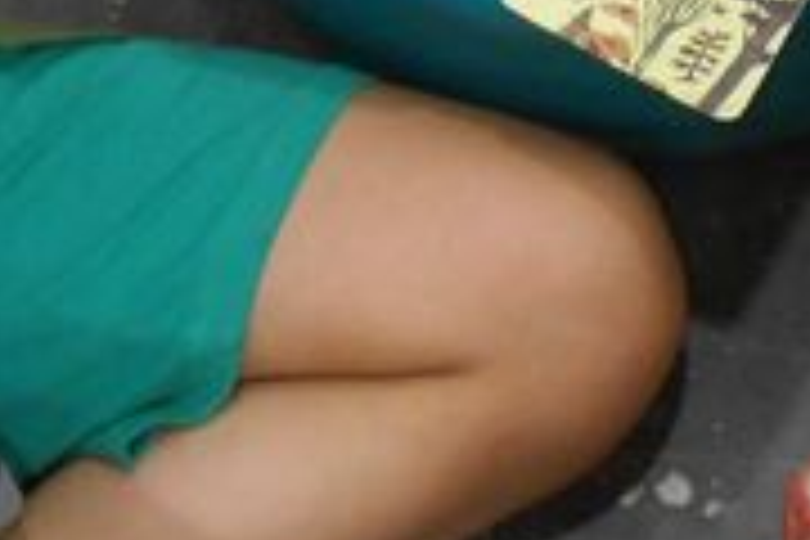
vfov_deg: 9.3
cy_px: -500
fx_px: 3127
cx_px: 423
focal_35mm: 139
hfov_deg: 14.8
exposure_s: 1/30
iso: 320
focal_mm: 5.3
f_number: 3.8
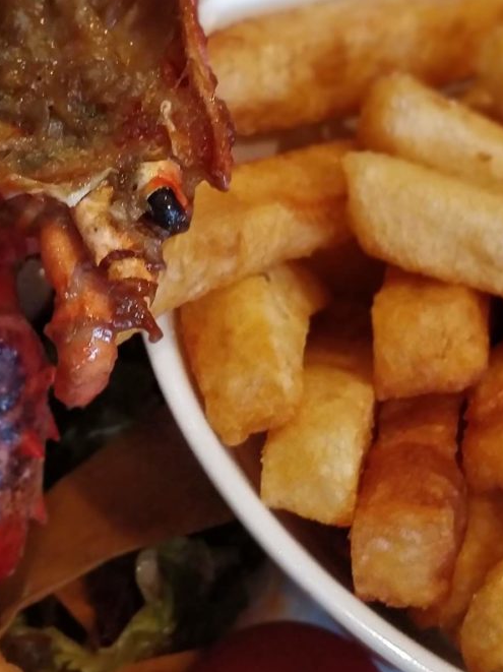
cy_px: 178
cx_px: 155
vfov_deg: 20.9
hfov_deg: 15.8
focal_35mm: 93
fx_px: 1804
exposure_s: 1/33
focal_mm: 4.1
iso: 640
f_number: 1.7
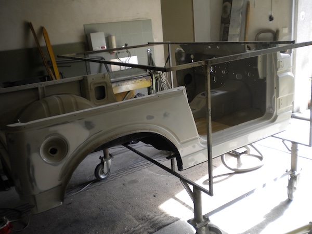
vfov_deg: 40.7
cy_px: 117
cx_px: 156
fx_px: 315
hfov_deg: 52.6
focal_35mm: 35
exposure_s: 1/64.1
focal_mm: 6.3
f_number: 3.1
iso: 110
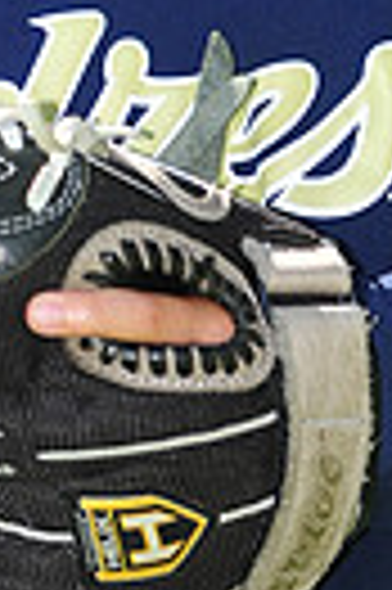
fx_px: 14509
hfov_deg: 1.5
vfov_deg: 2.3
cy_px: -401
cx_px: -23
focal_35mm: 886
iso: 200
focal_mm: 200
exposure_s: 1/640
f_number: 4.5
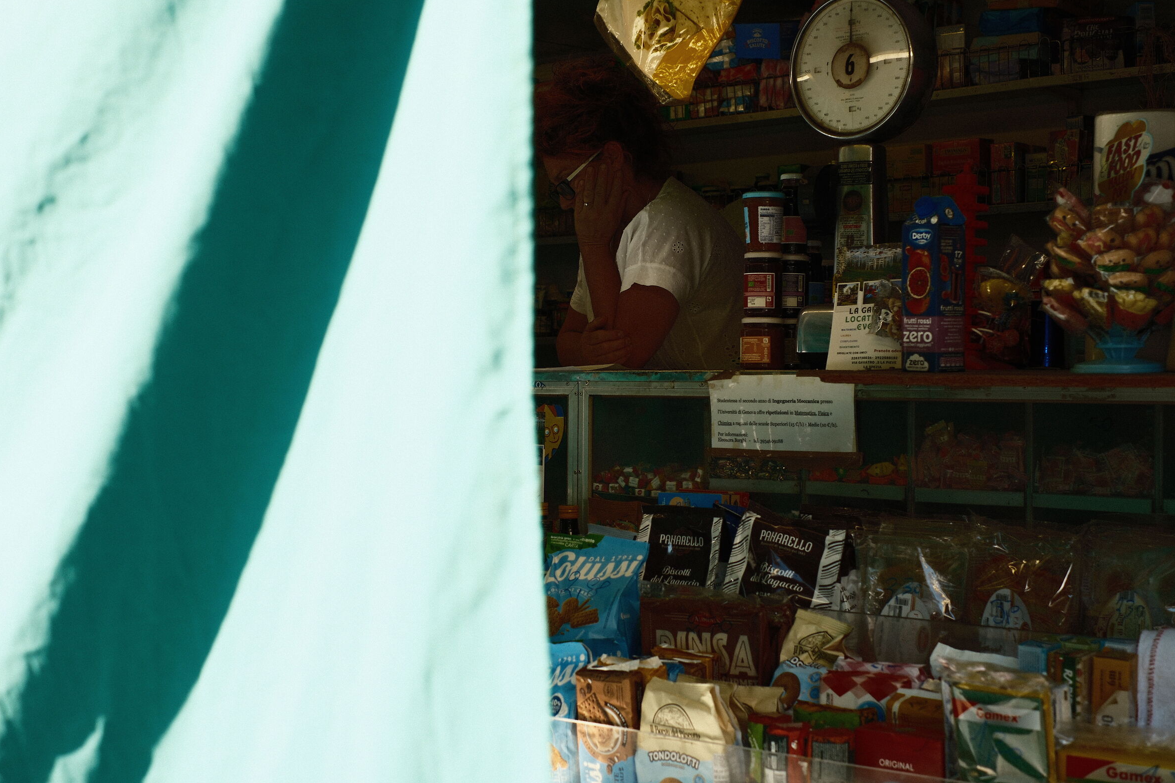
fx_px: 1762
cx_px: 596
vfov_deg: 25.1
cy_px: 385
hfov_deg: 36.9
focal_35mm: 54
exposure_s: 1/450
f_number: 3.2
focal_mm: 35
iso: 250
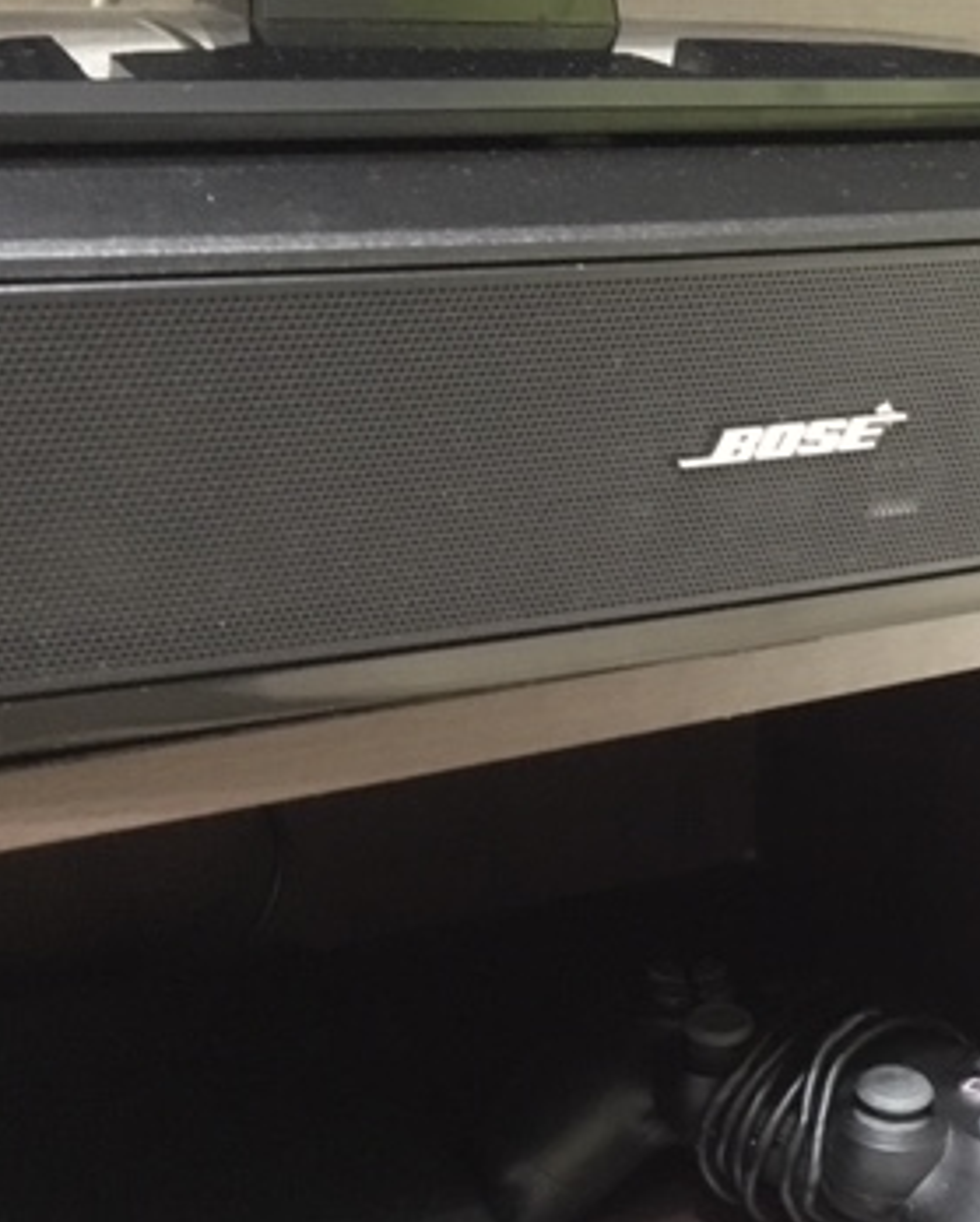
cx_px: 811
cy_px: 723
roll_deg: -3.4
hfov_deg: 28.4
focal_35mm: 52
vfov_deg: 35.9
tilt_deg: -23.2
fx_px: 1883
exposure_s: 1/15
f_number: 2.2
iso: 800
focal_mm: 4.15
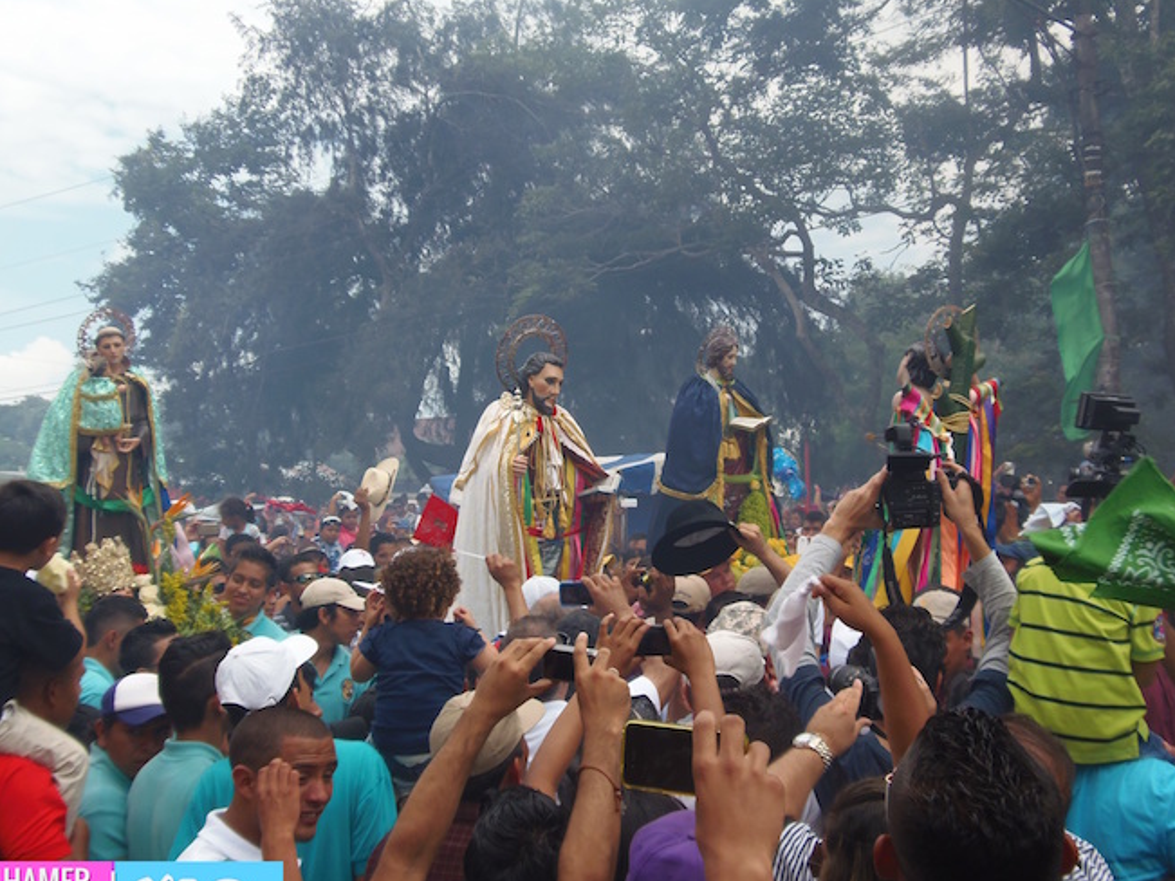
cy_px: 440
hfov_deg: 46.8
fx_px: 1358
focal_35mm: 40
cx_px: 612
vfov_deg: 35.9
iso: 64
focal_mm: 6.5
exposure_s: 1/640
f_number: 3.4
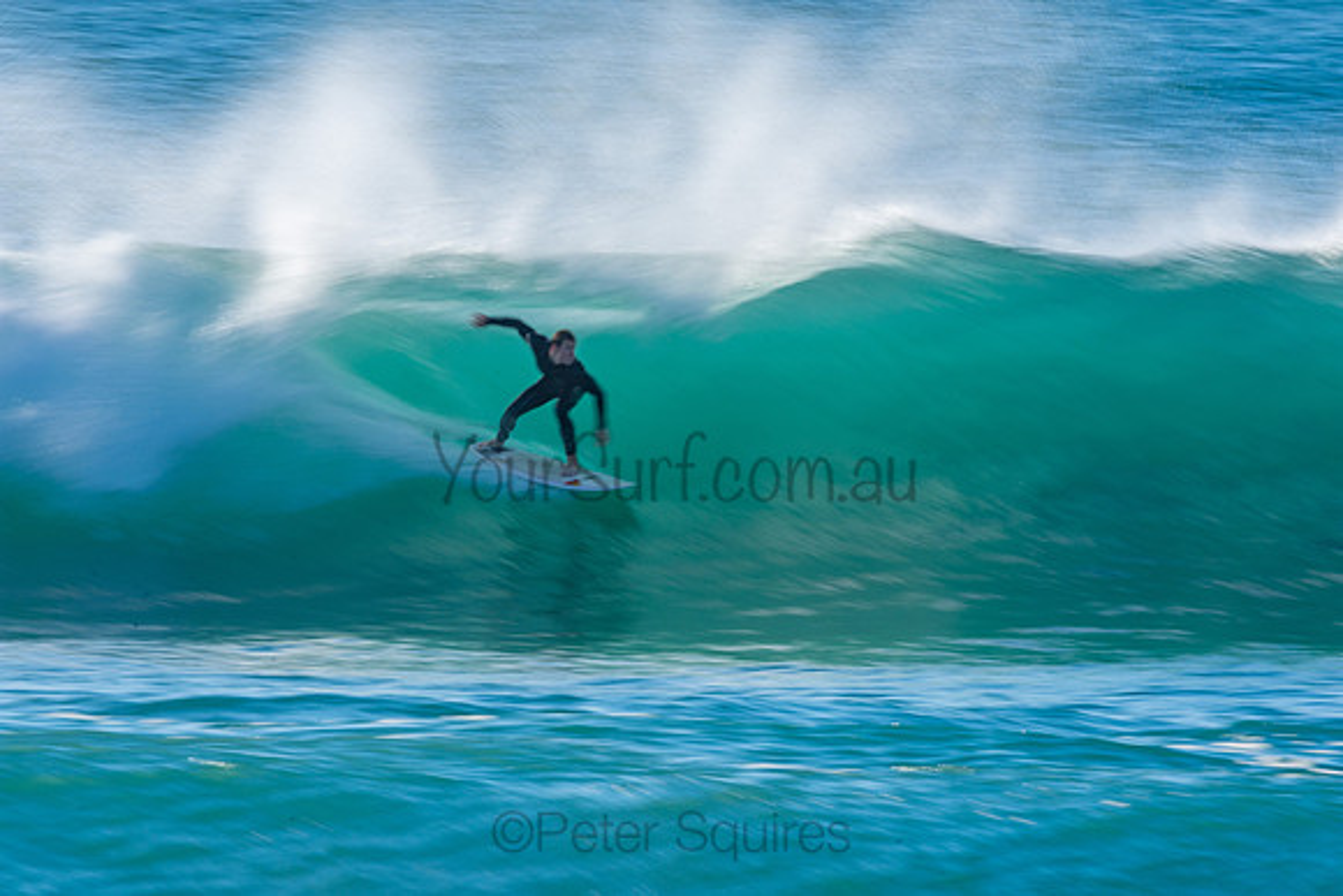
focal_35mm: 750
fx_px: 27984
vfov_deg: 1.8
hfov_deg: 2.7
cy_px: 448
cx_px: 672
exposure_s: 1/25
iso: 100
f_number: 29
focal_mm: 500
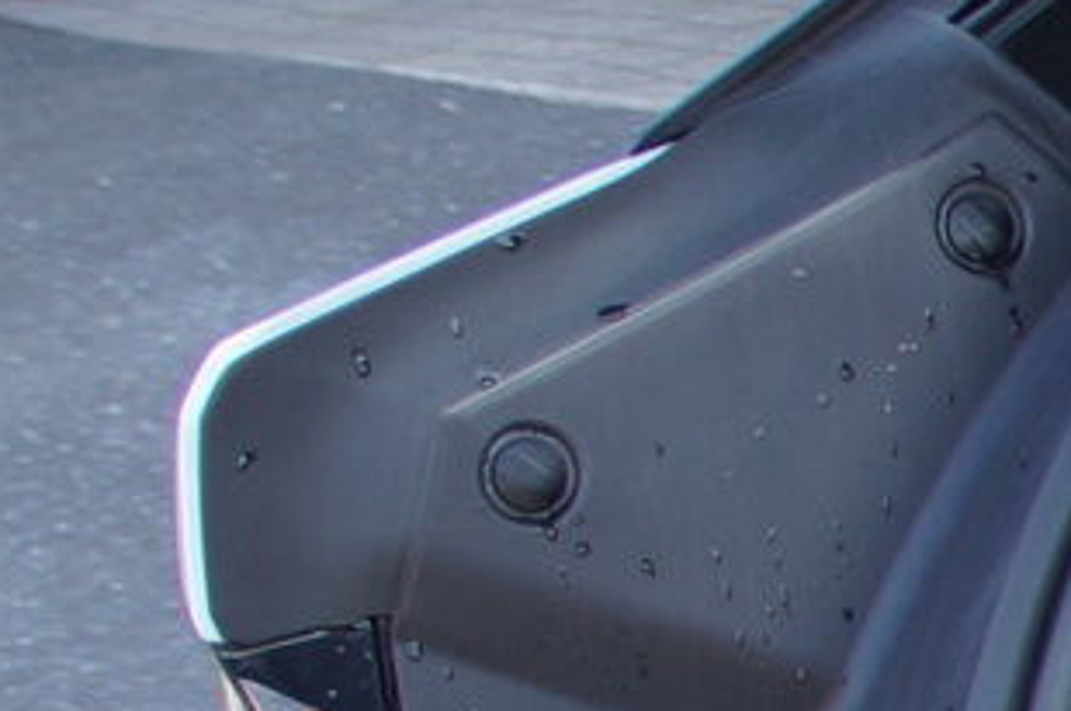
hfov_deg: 9.8
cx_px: 3033
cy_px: 1131
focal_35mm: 168
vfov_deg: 8.0
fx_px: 4990
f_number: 4
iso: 100
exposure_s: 1/100
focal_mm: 18
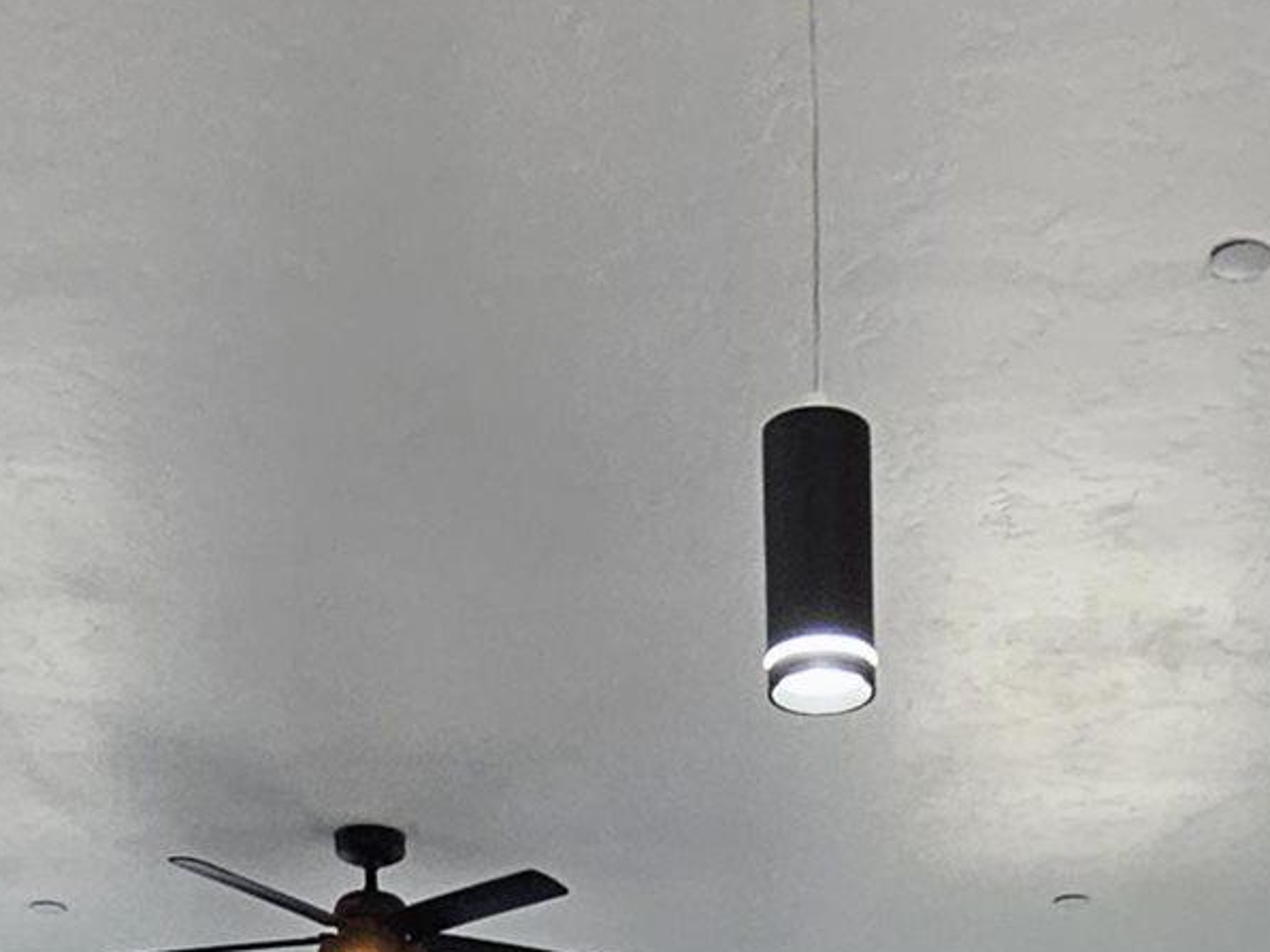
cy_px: 2032
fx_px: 2458
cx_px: 756
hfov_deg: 28.9
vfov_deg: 15.9
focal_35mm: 67
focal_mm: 2.2
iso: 64
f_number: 2.2
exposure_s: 1/120
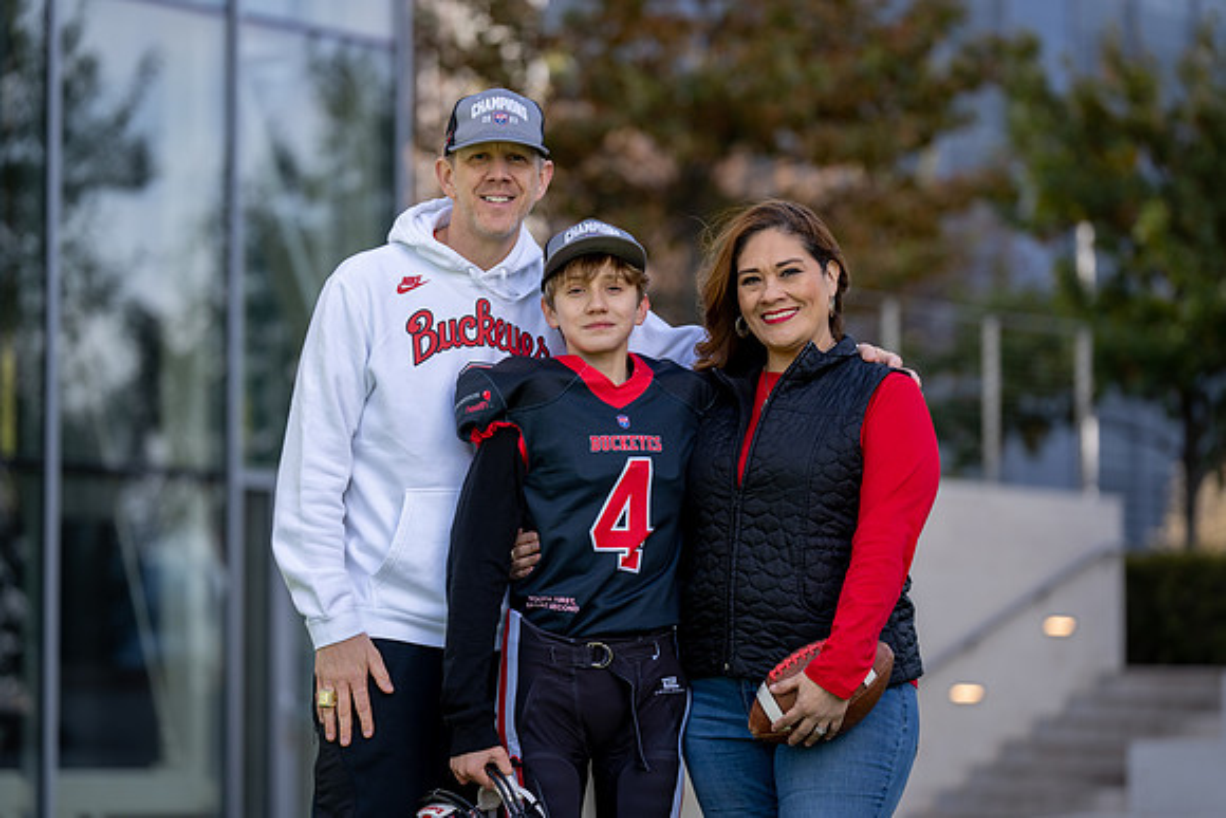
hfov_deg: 15.4
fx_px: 4525
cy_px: 409
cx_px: 613
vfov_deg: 10.3
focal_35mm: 133
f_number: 2.8
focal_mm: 131
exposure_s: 1/640
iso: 100
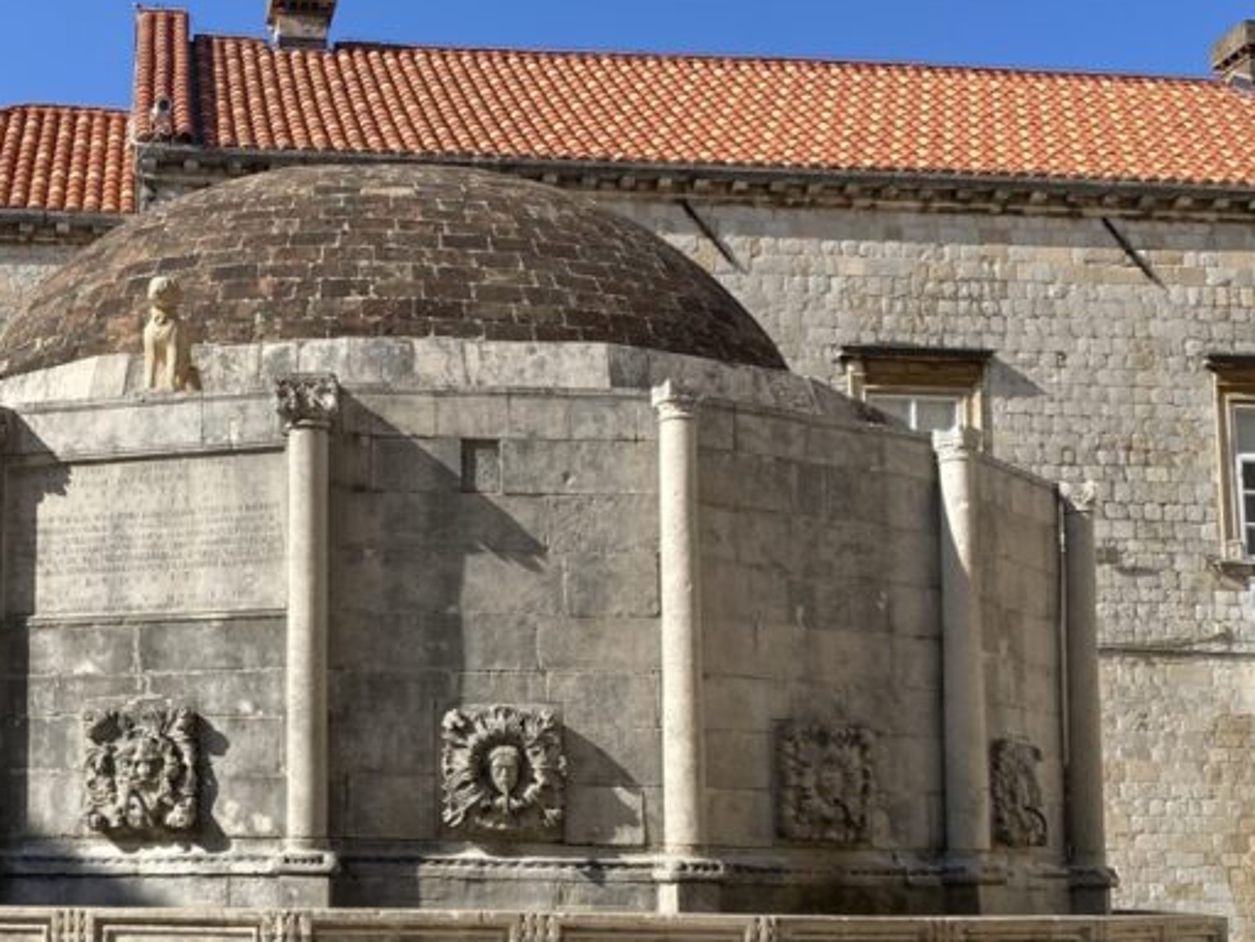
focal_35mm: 52
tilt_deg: +9.3
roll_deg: -0.3
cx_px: 301
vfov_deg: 27.9
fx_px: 1885
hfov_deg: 35.9
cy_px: 630
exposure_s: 1/2817
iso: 32
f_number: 1.8
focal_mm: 4.25
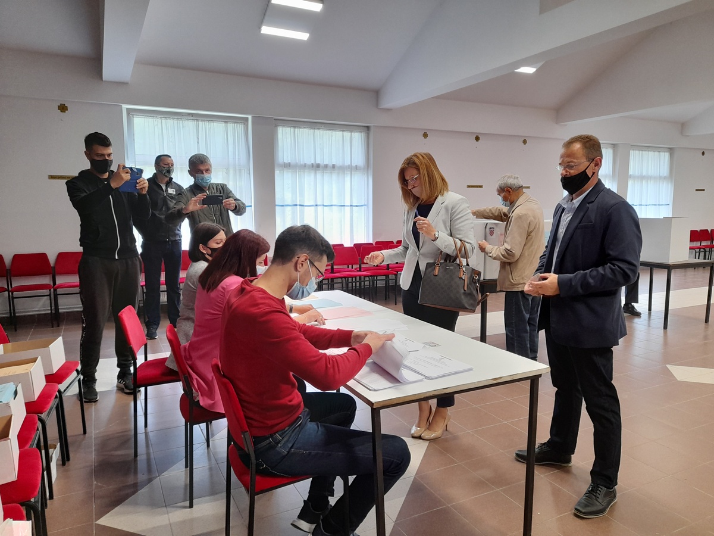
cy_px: 268
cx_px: 357
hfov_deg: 69.4
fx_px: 516
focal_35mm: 25
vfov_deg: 54.9
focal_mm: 4.6
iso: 160
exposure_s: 1/50
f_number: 2
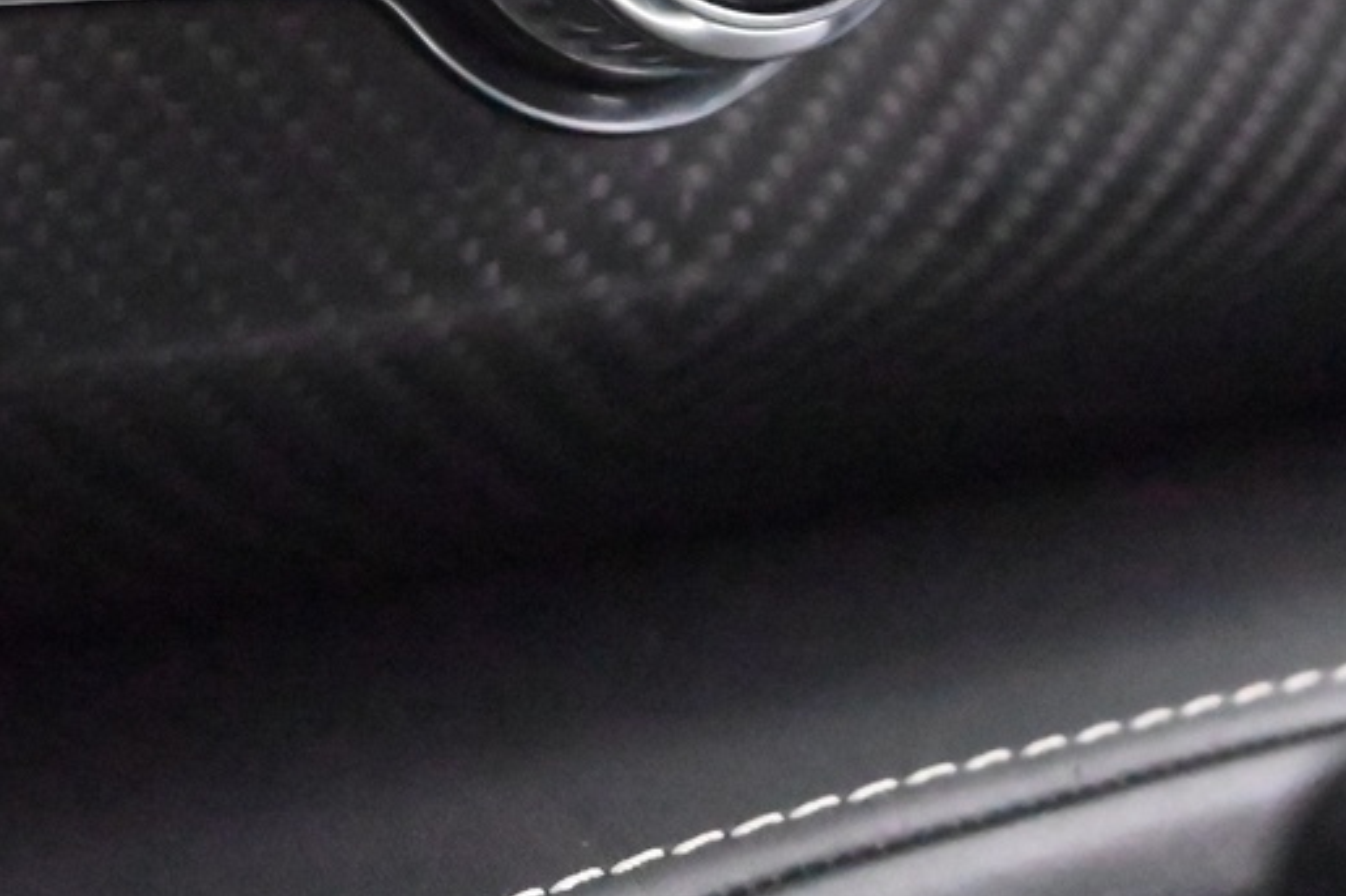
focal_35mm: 107
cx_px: 358
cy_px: -295
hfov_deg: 19.0
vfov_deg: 12.4
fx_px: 3999
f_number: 5
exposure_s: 1/60
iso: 25600
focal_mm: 34
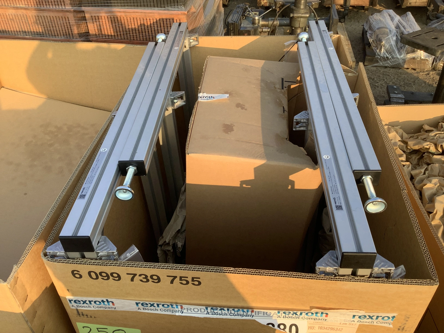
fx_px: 398
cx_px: 222
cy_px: 166
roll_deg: +2.0
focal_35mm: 31
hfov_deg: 58.4
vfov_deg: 45.4
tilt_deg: -39.8
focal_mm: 3.3
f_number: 2.4
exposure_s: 1/274
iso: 25
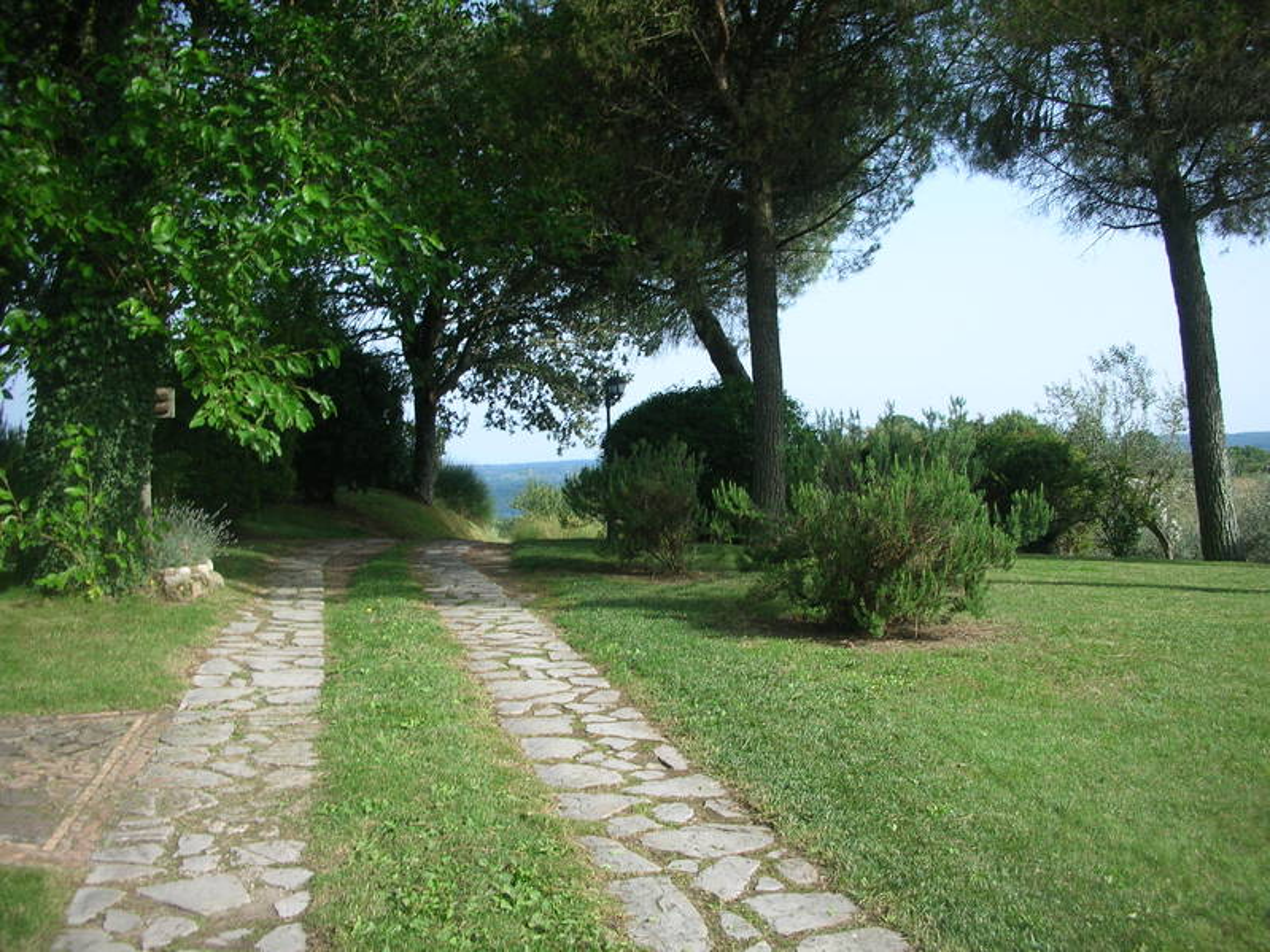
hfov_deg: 52.6
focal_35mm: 35
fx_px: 1284
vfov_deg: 40.7
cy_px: 476
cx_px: 635
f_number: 8.5
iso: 50
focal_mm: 5.8
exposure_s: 1/47.7
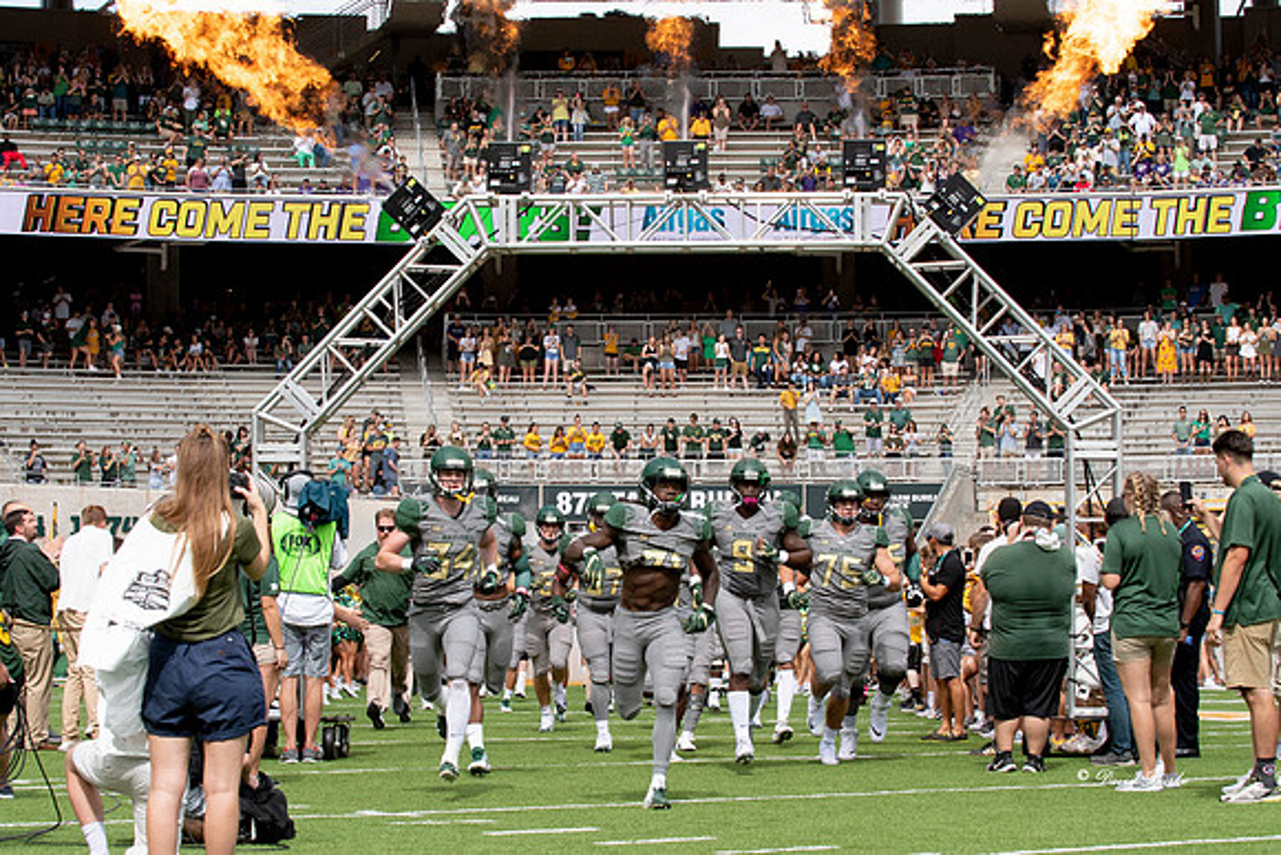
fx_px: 3737
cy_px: 428
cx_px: 640
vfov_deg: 13.0
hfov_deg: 19.5
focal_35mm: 105
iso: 800
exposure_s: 1/800
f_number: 10
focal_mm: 70
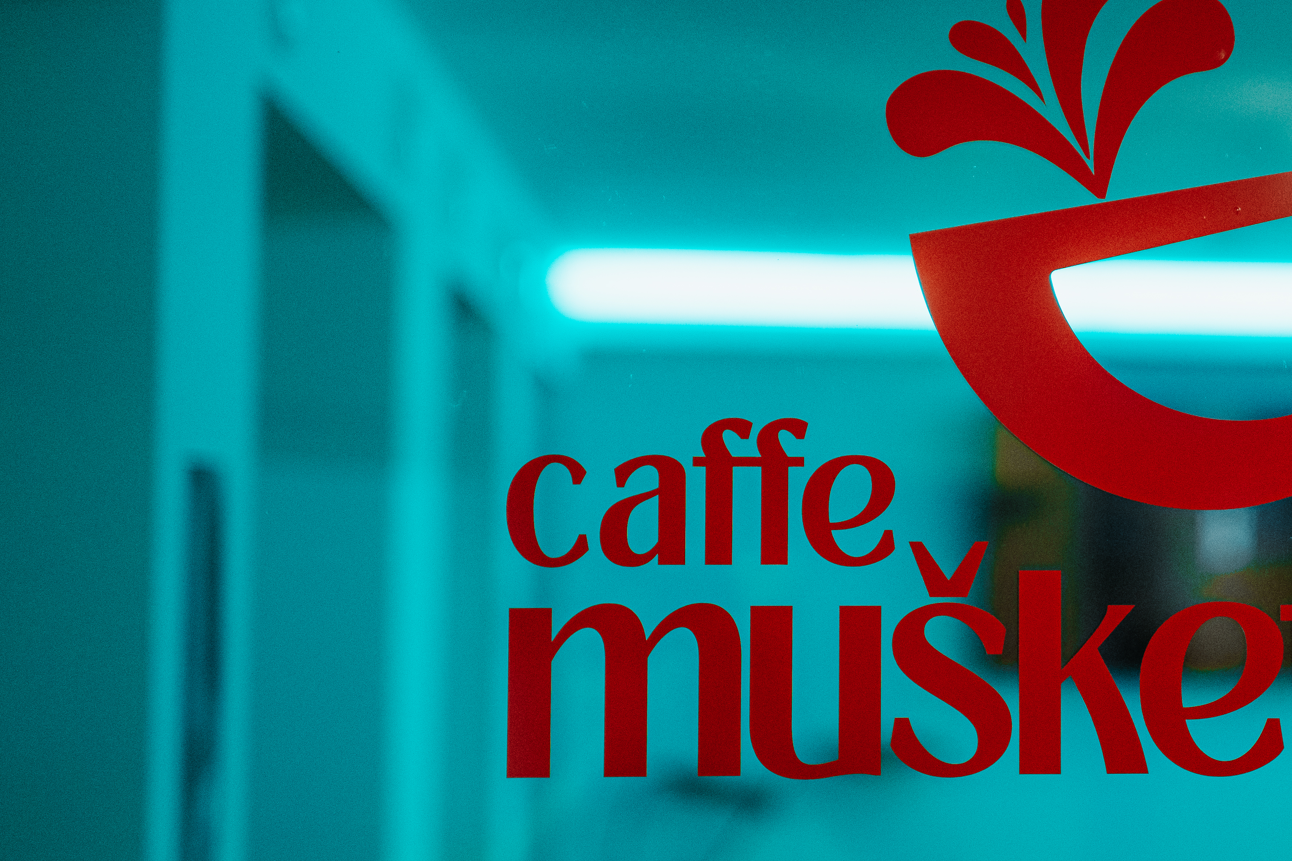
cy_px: 310
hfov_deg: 16.1
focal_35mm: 126
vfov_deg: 10.9
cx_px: 1043
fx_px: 4522
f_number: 2.8
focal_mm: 75
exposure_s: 1/125
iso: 1600
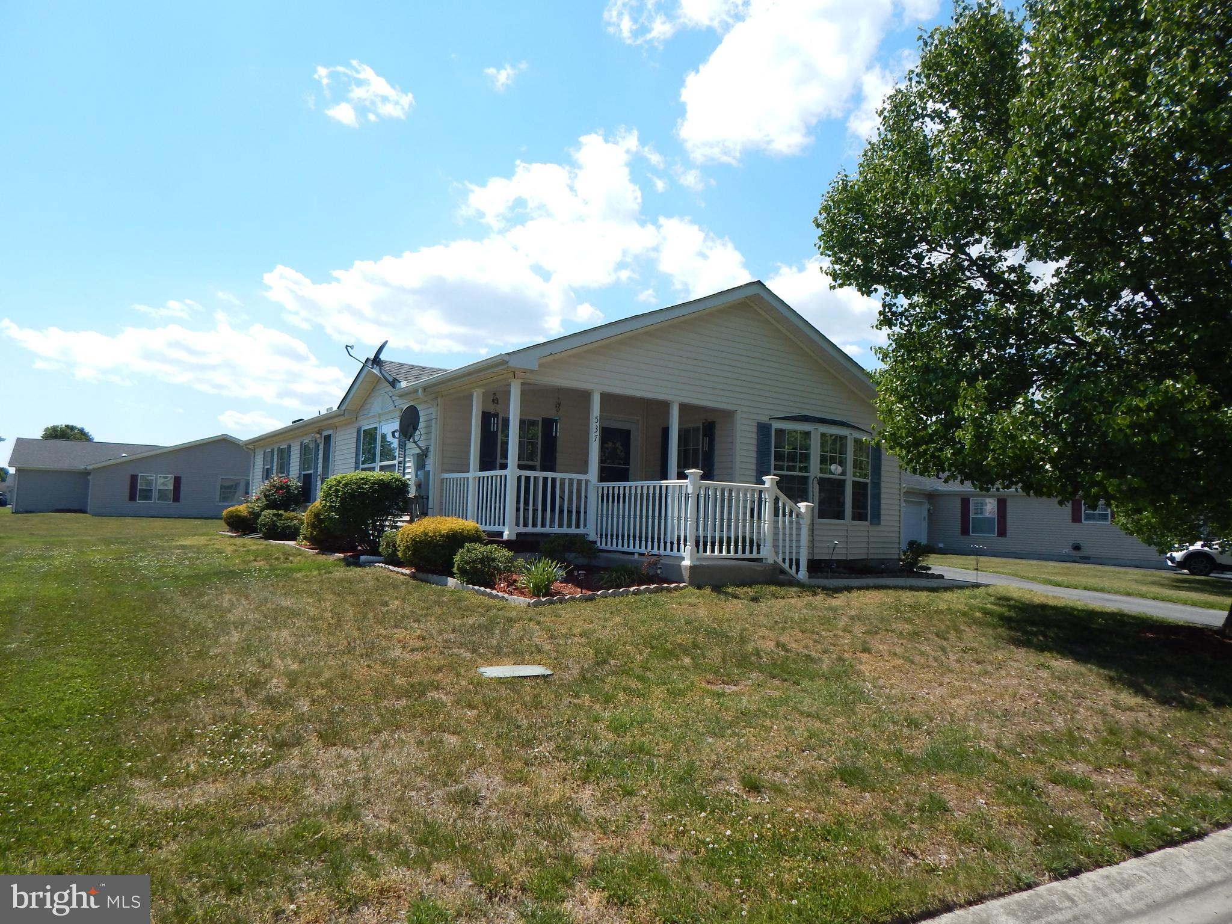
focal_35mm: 22
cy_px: 462
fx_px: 783
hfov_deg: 76.4
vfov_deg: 61.1
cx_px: 616
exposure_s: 1/500
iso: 125
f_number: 6
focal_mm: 4
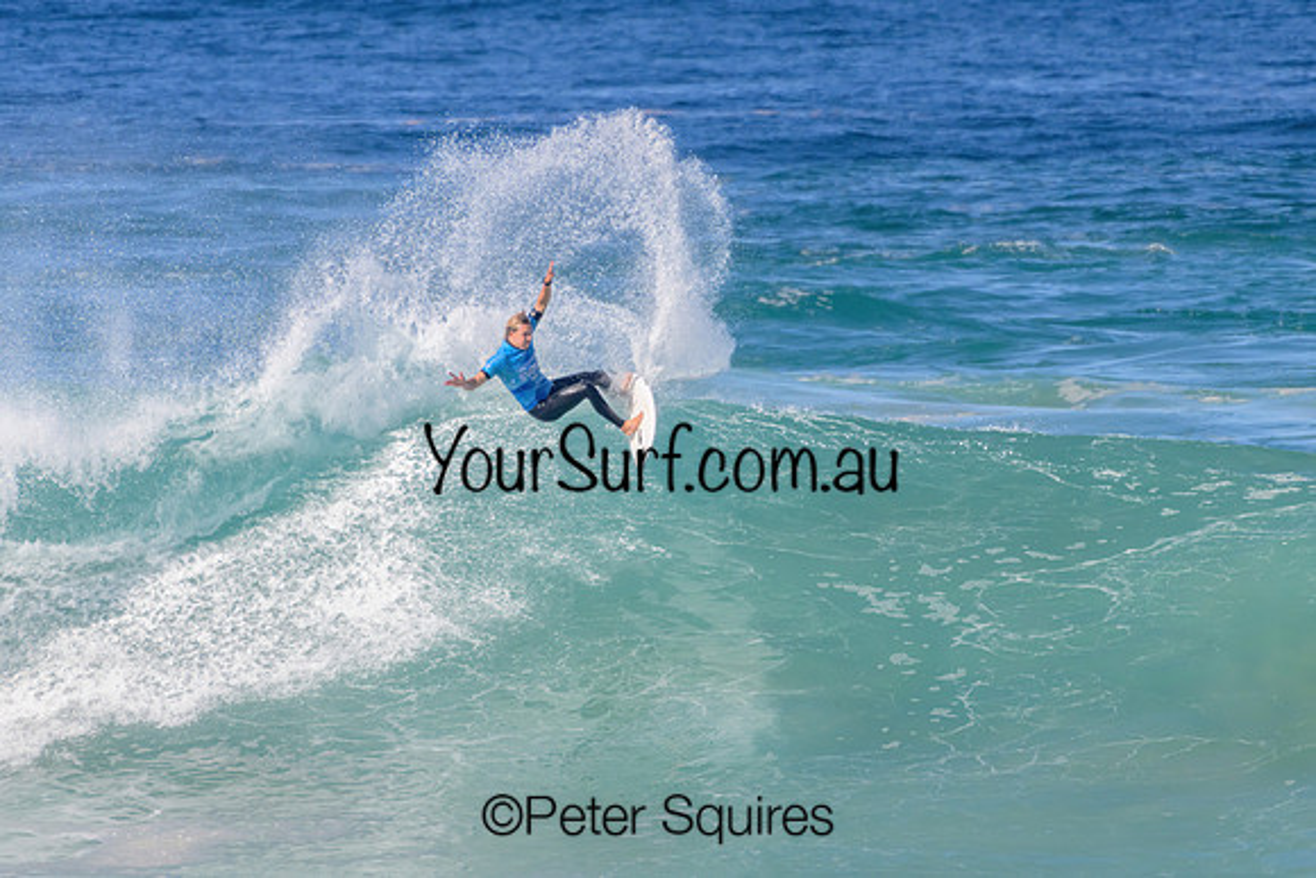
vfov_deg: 1.5
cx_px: 658
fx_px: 32906
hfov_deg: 2.3
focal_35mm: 900
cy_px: 439
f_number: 11
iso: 1250
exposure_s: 1/2500
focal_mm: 900
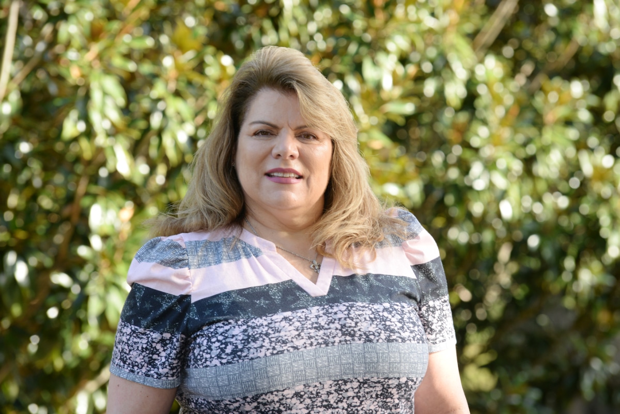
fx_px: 2928
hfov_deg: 12.1
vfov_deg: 8.1
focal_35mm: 170
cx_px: 310
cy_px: 207
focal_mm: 170
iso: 250
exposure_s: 1/125
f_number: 7.1
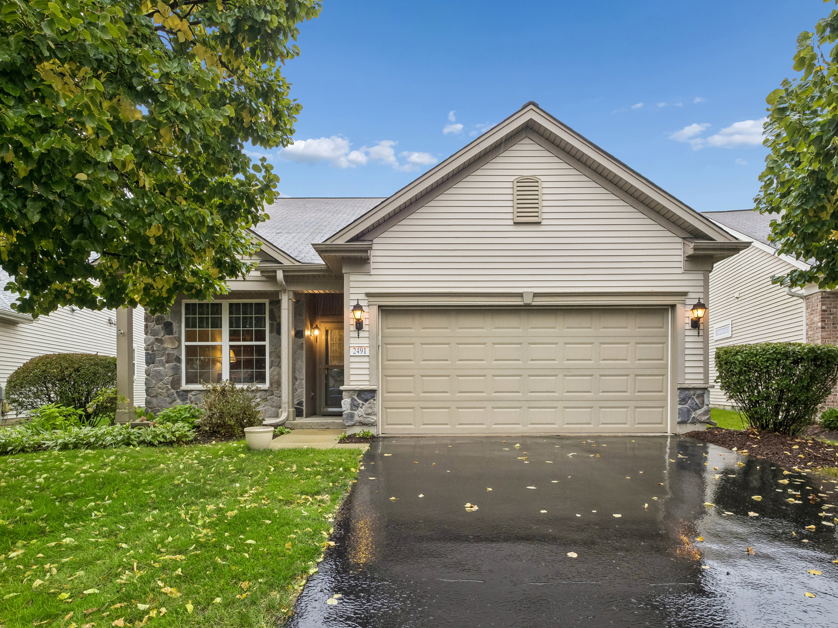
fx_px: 484
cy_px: 314
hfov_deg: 81.7
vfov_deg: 66.0
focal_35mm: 20
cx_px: 419
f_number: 8
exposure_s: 1/30
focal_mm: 10
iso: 400
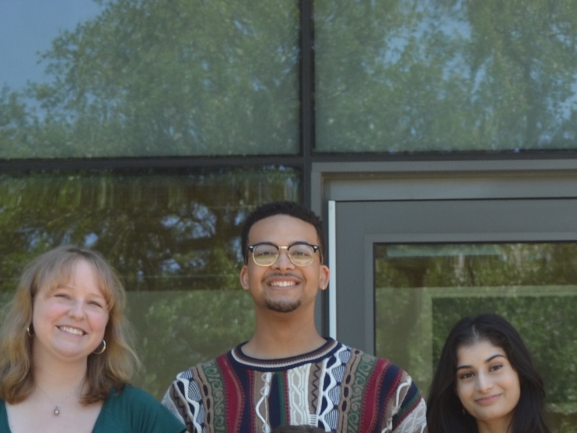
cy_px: 685
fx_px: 3401
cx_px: 519
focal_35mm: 204
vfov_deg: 7.2
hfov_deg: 9.7
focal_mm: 38
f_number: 5.6
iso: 110
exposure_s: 1/125
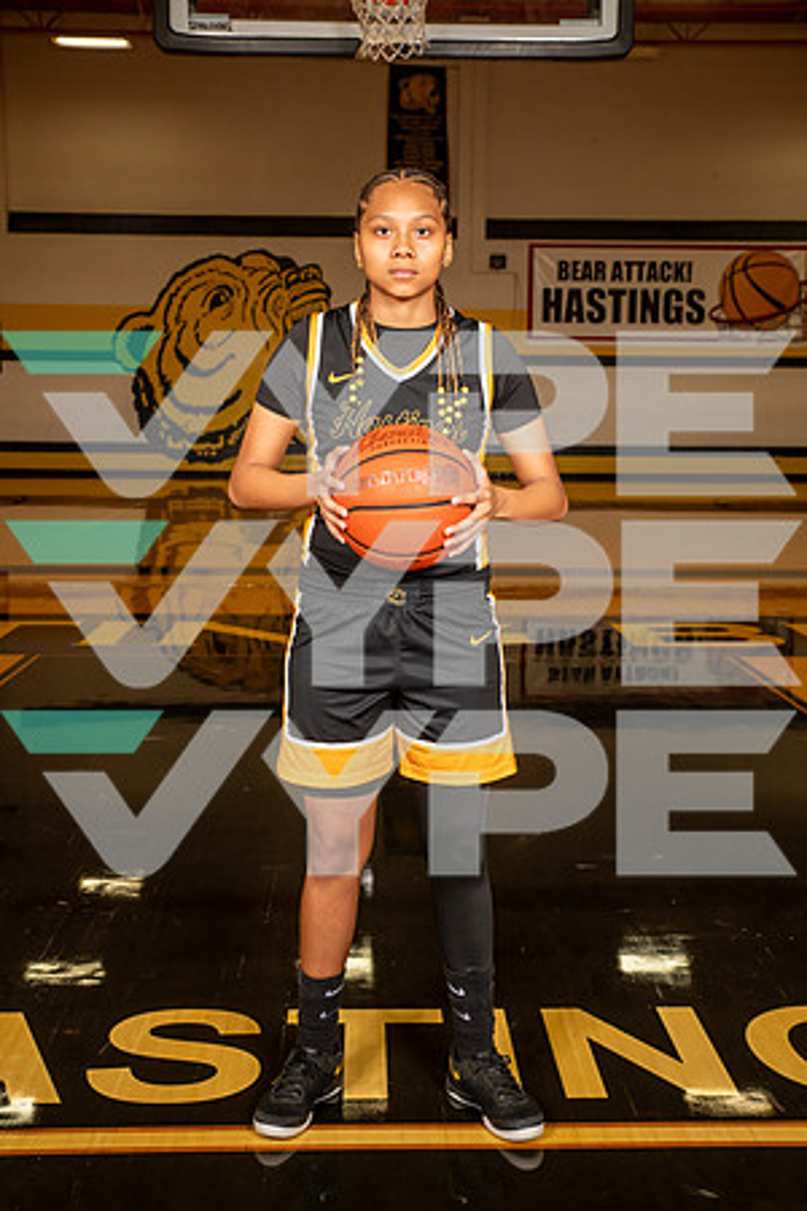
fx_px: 1479
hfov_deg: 30.5
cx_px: 404
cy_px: 606
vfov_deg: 44.5
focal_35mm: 44
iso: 640
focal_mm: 44
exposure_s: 1/400
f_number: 7.1
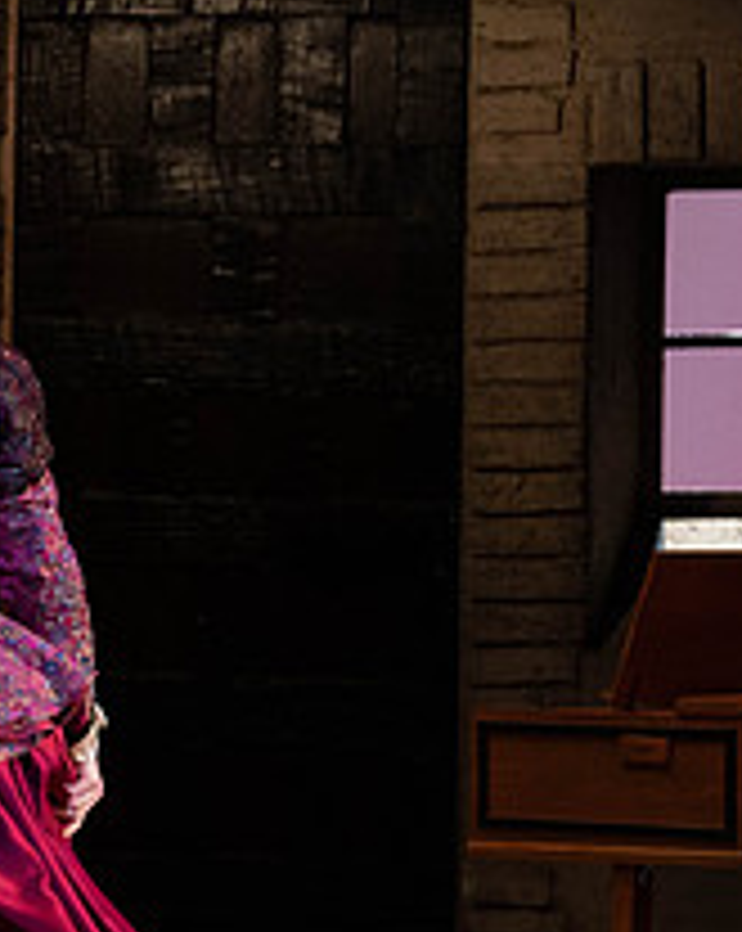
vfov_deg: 3.7
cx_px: -369
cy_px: 655
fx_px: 14498
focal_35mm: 527
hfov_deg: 2.9
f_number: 7.1
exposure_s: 1/250
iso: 3200
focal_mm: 200
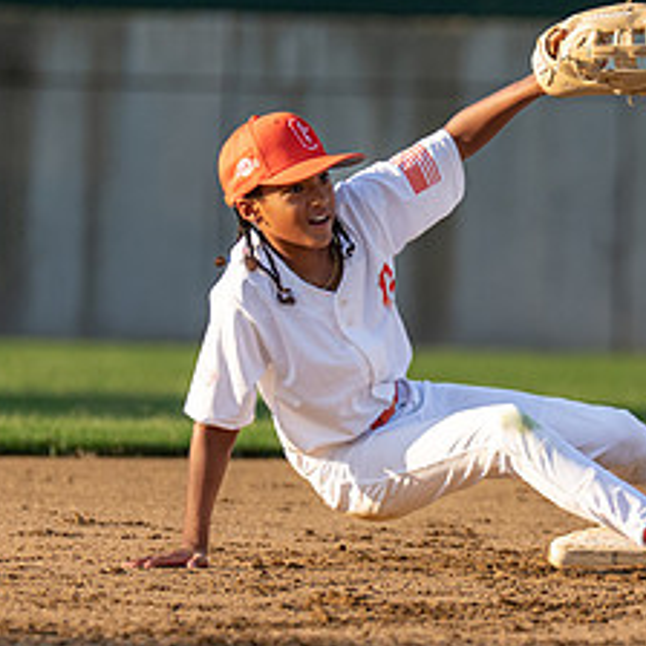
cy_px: 431
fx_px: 16532
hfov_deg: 2.2
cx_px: 594
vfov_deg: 2.2
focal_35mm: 783
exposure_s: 1/3200
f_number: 2.8
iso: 320
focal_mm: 200
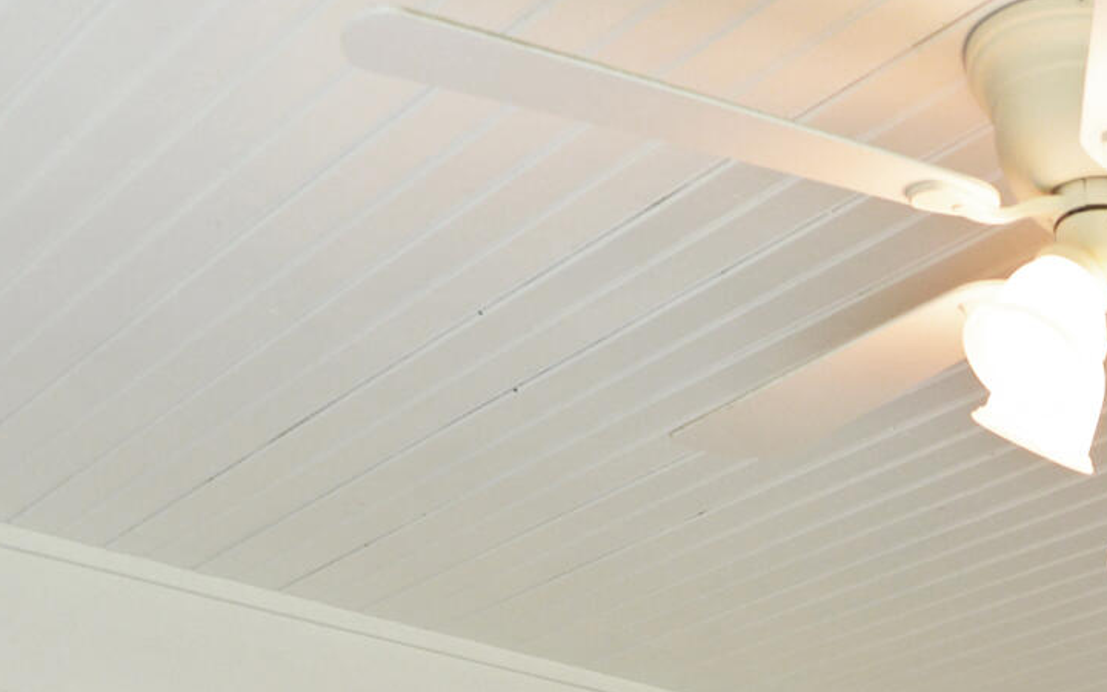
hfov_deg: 23.1
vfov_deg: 15.3
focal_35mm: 68
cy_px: 1387
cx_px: 1748
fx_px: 2052
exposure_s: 1/100
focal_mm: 16
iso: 400
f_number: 4.5
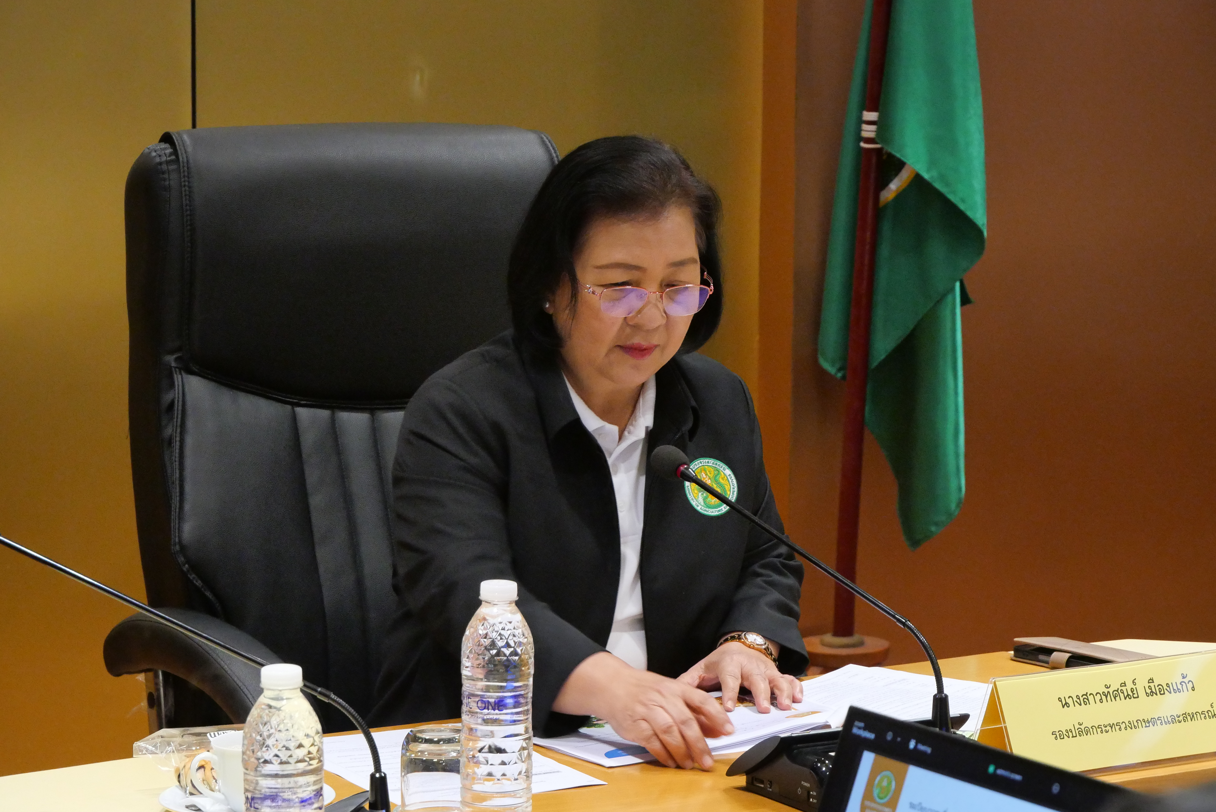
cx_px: 608
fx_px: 3988
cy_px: 406
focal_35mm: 118
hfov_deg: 17.3
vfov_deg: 11.6
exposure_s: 1/80
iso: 3200
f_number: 6.3
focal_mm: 57
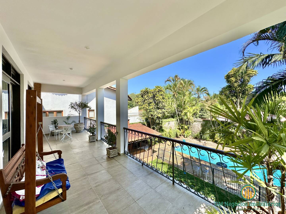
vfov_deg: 85.7
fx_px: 116
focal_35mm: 14
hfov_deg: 102.1
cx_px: 143
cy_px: 107
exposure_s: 1/1159
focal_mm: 2.22
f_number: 2.2
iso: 40
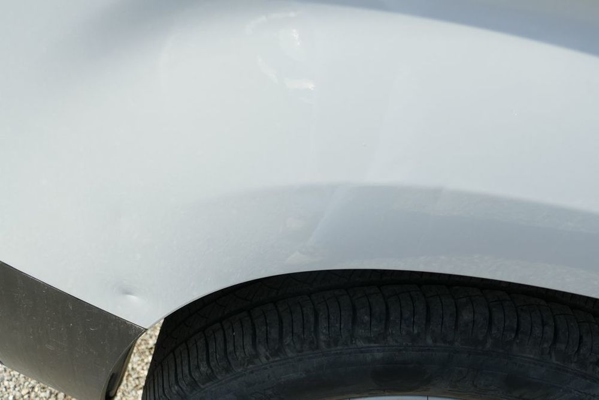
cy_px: 200
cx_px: 300
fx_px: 649
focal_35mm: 39
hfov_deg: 49.5
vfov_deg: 34.2
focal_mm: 14.24
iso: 125
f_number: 3.1
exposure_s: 1/800
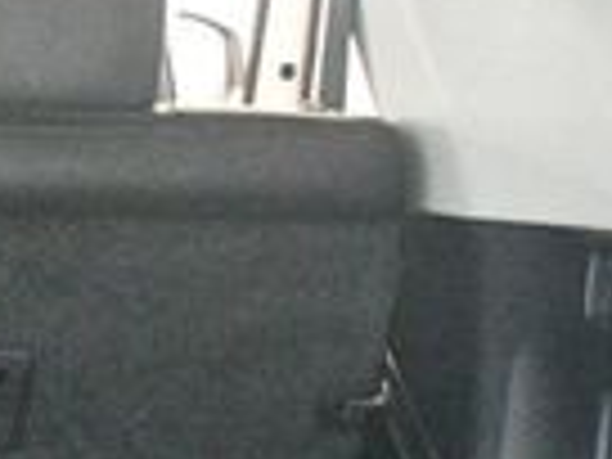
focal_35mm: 163
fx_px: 2882
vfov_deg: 8.9
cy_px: 680
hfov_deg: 11.3
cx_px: -495
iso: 12800
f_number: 3.8
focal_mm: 24
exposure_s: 1/60
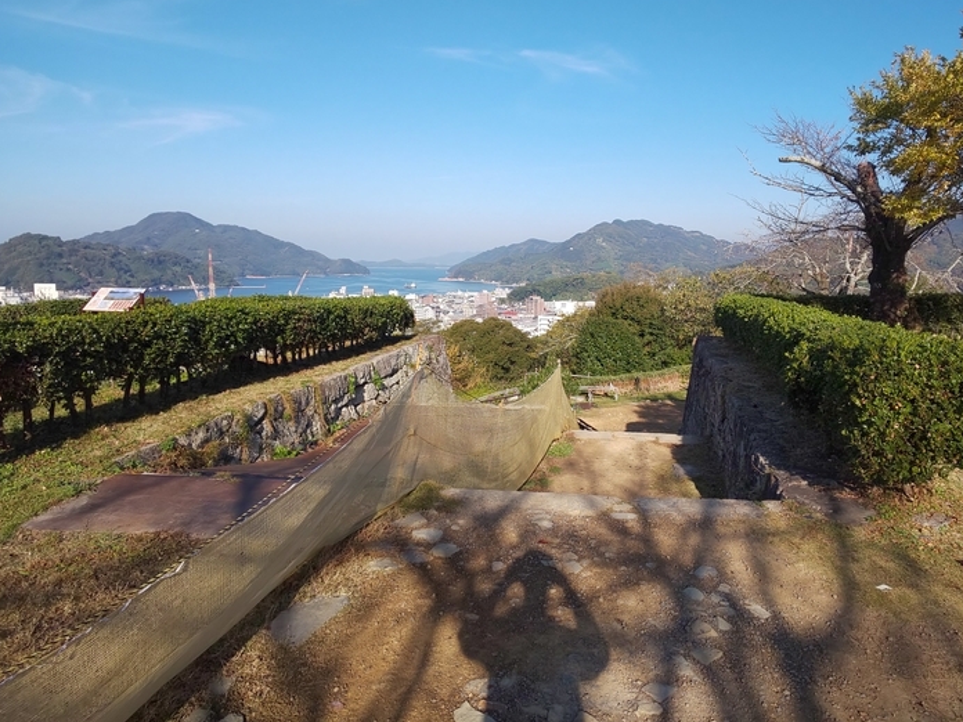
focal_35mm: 23
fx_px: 640
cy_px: 308
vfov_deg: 58.6
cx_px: 538
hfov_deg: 73.6
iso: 28
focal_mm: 3.45
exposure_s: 1/860
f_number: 1.94
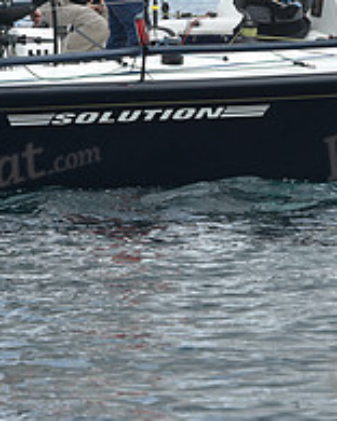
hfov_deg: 3.3
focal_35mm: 475
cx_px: 213
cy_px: 43
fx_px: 5922
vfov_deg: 4.1
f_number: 8
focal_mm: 170
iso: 250
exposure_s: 1/800
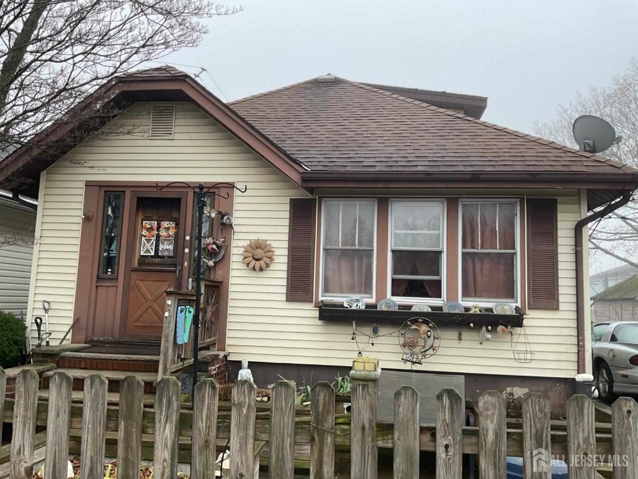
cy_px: 240
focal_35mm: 29
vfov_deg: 48.2
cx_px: 319
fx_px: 534
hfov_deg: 61.7
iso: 40
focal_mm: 3
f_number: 1.8
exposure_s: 1/120
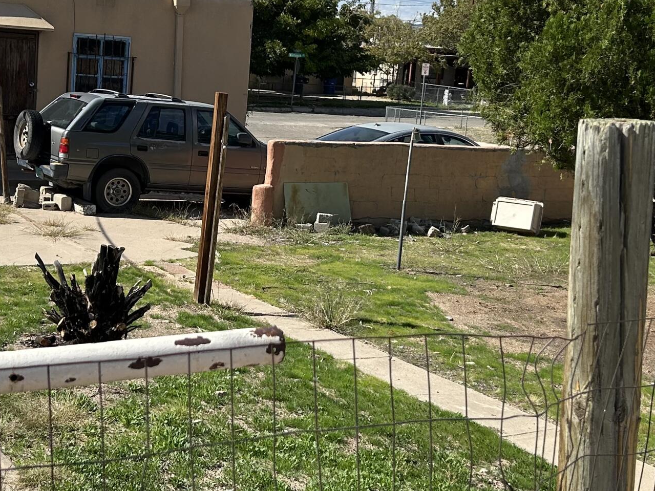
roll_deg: -3.0
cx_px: 245
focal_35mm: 61
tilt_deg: -9.9
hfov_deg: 31.5
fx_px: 1154
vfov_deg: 24.0
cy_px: 195
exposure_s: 1/4630
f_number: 1.5
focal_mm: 5.7
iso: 50
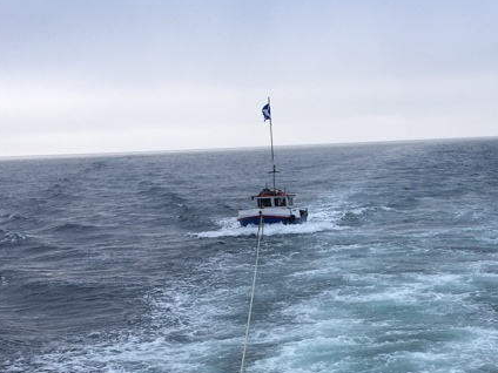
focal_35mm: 70
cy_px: 314
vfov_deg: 20.7
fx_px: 1007
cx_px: 330
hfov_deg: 27.6
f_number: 2.2
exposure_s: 1/382
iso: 25
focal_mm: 4.15
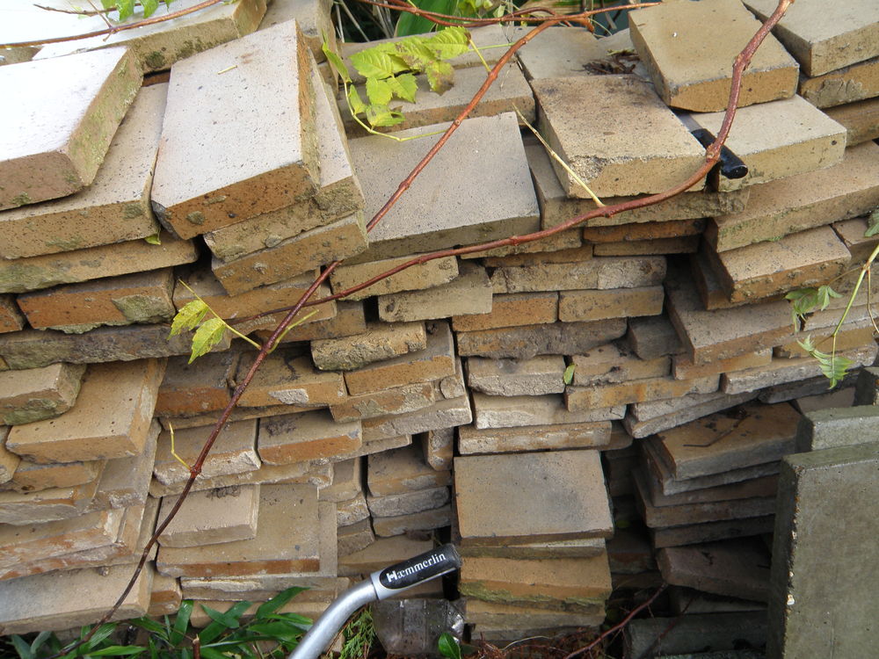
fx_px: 660
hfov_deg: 67.3
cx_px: 440
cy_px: 330
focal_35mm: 26
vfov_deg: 53.1
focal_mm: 4.6
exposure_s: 1/50
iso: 64
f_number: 3.5
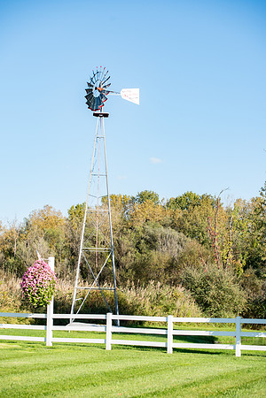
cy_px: 199
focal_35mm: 70
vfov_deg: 28.8
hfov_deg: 19.5
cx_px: 133
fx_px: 776
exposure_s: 1/500
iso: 200
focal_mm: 70
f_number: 4.5
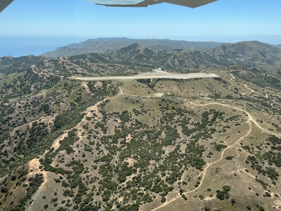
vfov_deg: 53.1
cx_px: 140
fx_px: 211
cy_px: 106
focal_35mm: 26
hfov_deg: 67.3
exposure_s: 1/982
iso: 50
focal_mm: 5.7
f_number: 1.5
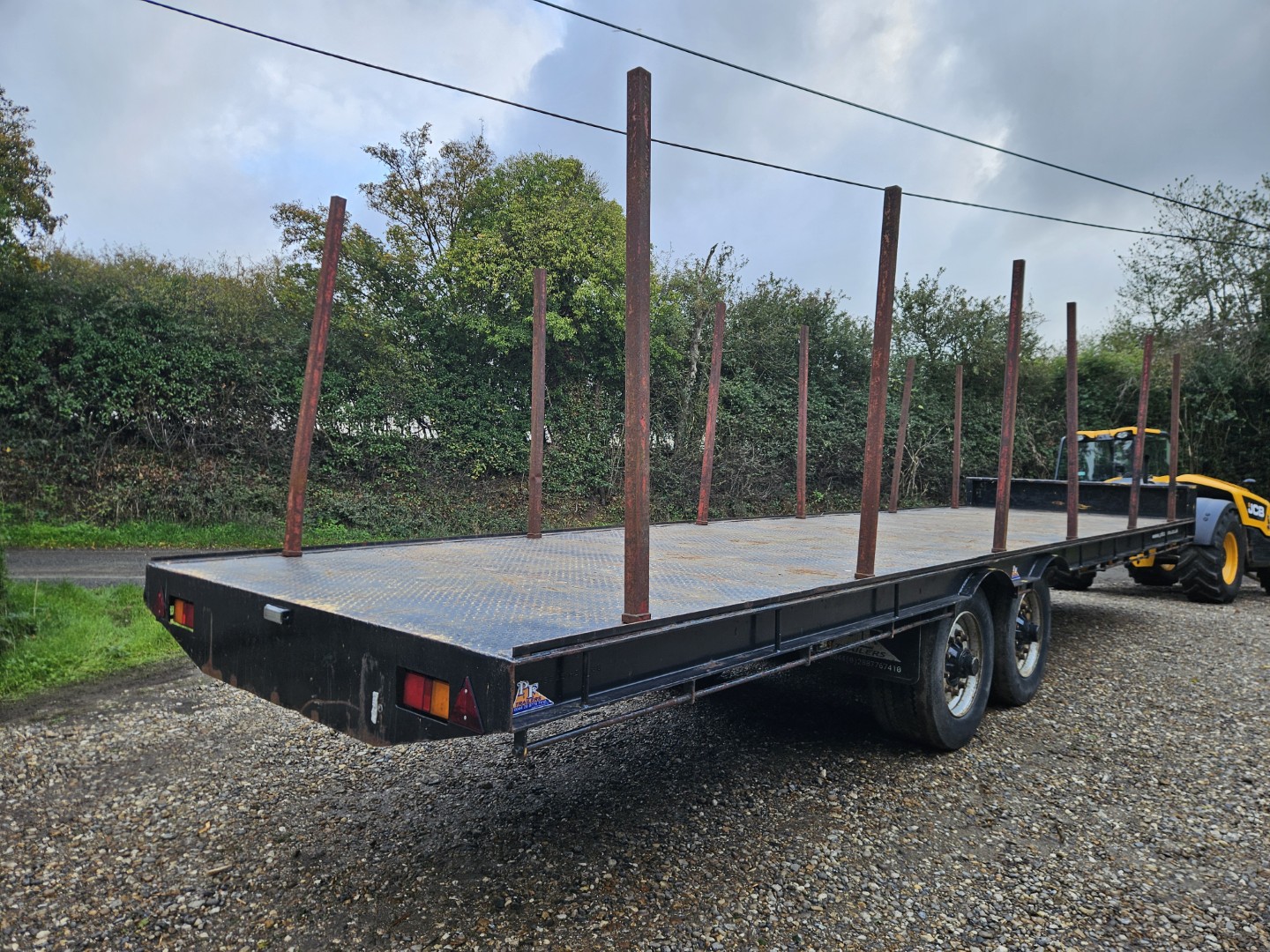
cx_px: 635
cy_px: 476
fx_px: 844
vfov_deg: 58.9
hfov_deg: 73.9
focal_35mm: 23
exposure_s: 1/180
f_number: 1.8
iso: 25
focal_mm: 5.4
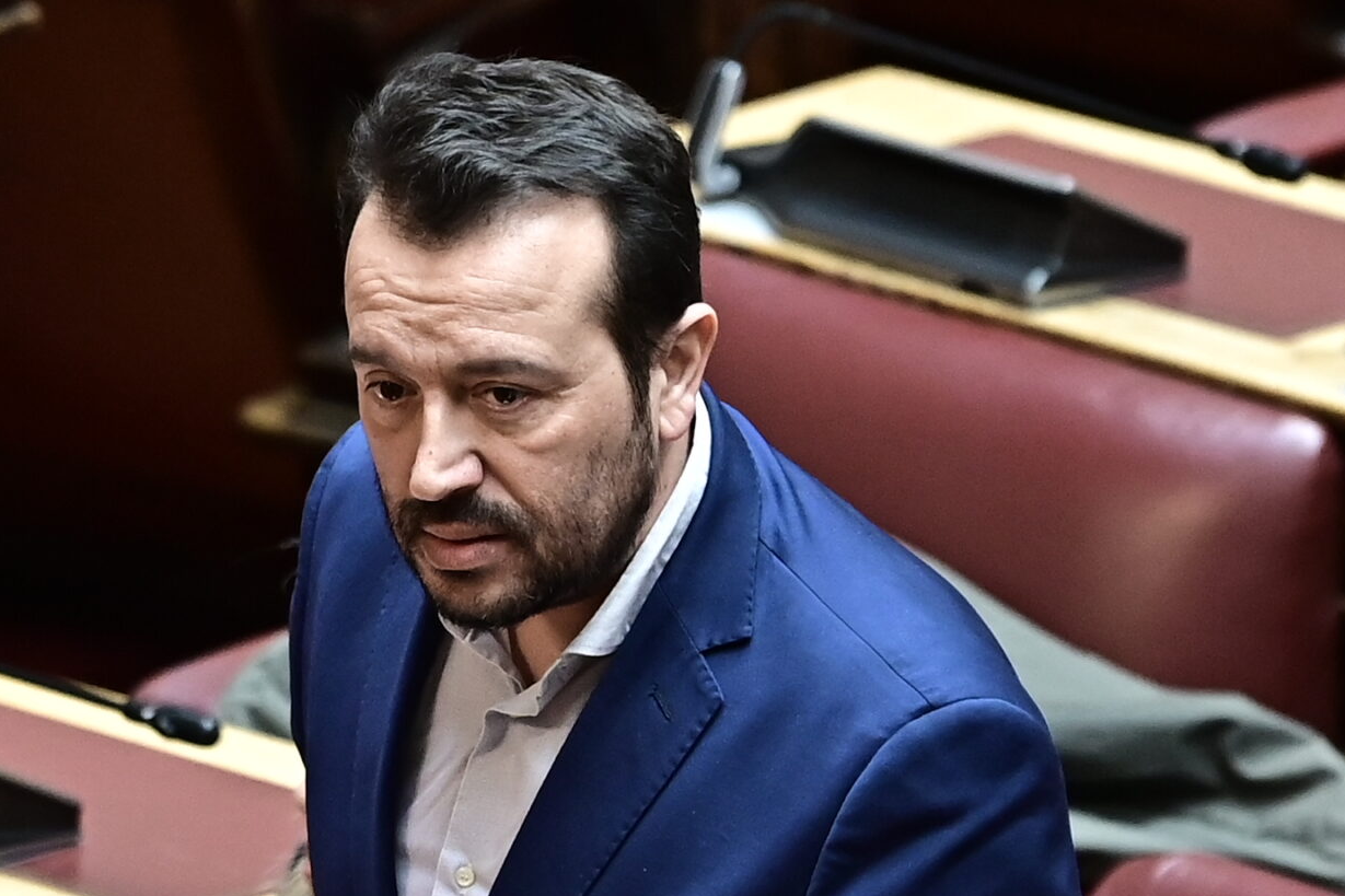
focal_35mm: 625
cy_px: 872
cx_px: 206
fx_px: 23346
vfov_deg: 2.2
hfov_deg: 3.3
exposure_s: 1/400
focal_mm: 200
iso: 1600
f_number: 3.2
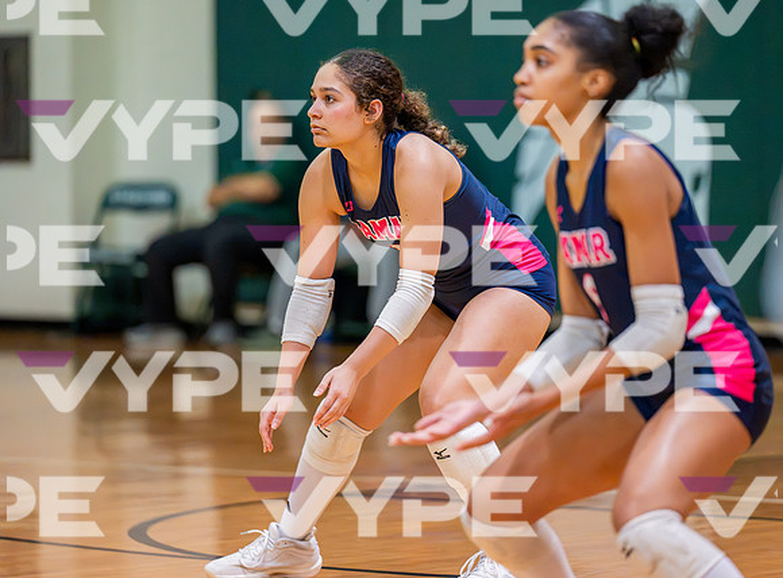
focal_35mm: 229
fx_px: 5140
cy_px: 274
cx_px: 391
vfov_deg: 6.4
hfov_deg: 8.7
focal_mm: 200
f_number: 2.8
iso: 9000
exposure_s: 1/800
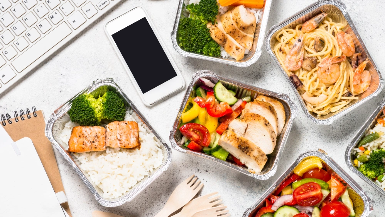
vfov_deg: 11.5
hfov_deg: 20.4
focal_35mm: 105
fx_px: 1072
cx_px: 192
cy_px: 107
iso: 125
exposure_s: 1/100
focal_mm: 100
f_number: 13
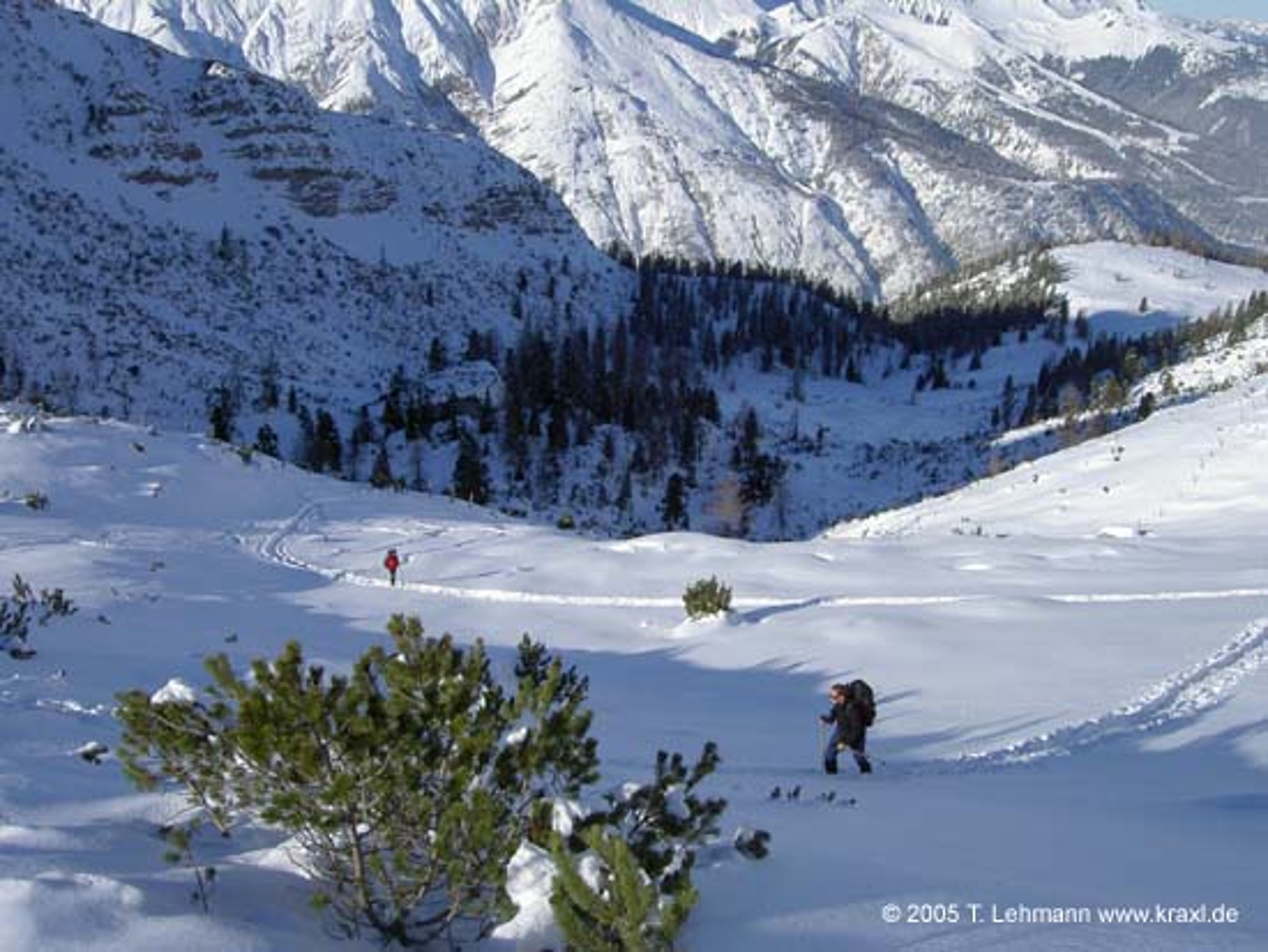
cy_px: 476
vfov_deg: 36.8
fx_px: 1429
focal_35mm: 39
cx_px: 634
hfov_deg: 47.8
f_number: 4.7
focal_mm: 8
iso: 100
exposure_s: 1/800
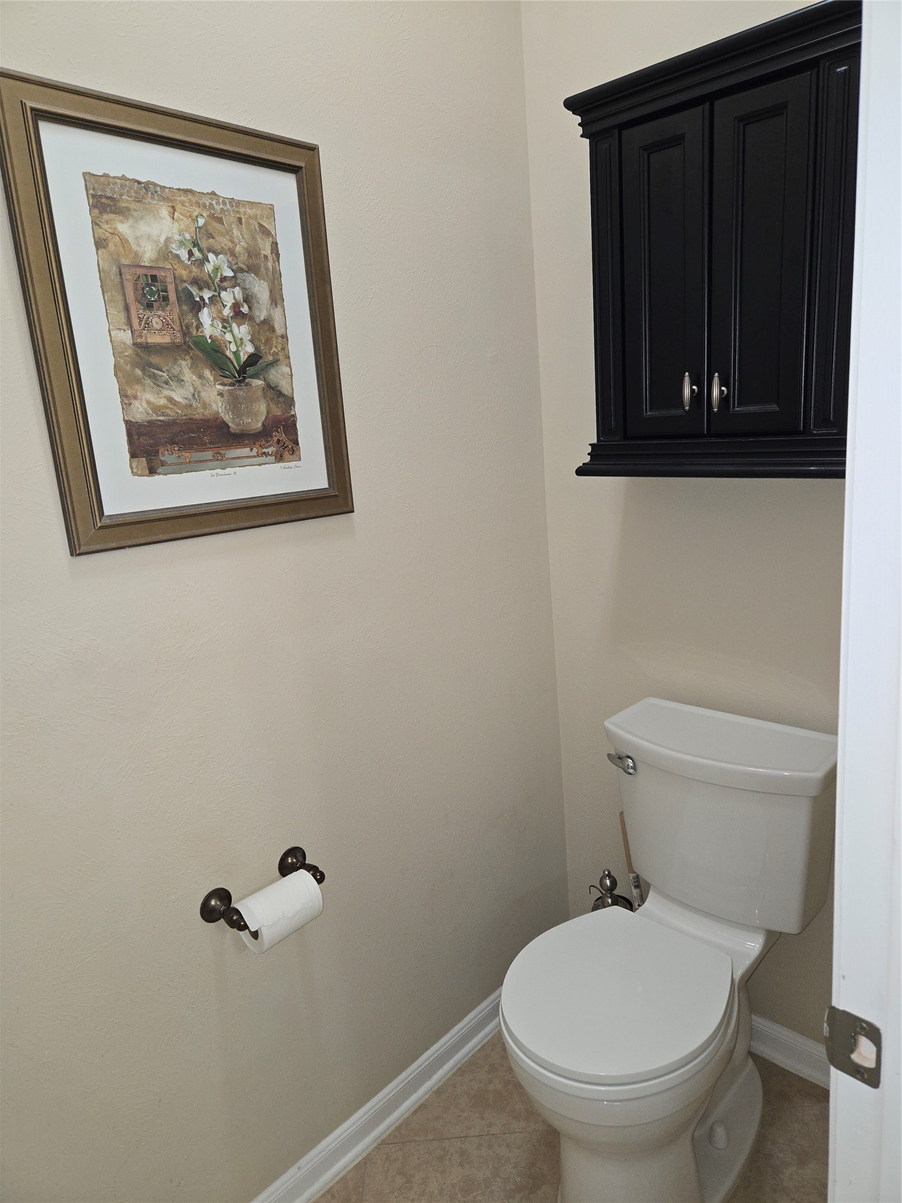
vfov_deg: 73.9
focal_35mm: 23
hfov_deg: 58.9
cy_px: 602
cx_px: 451
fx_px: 799
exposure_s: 1/60
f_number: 1.8
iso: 100
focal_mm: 5.4
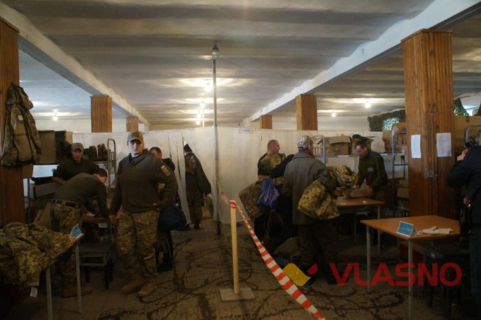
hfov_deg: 62.0
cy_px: 160
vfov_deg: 43.6
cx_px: 240
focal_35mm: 30
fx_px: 401
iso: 3200
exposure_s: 1/25
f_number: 4
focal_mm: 20
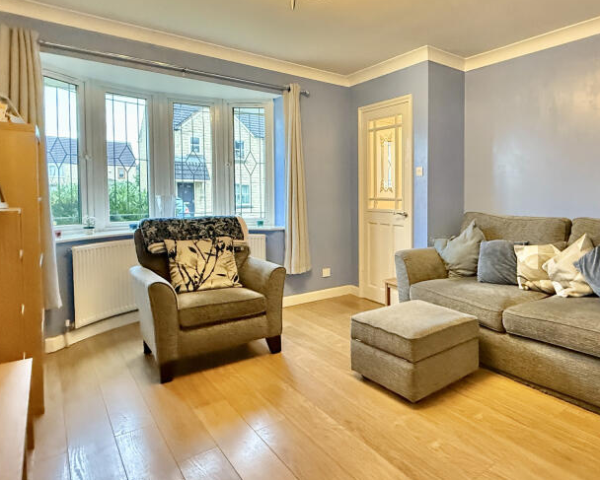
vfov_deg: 60.7
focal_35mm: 23
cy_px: 209
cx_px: 459
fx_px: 409
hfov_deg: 67.4
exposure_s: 1/50
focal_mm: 2.22
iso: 800
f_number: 2.2
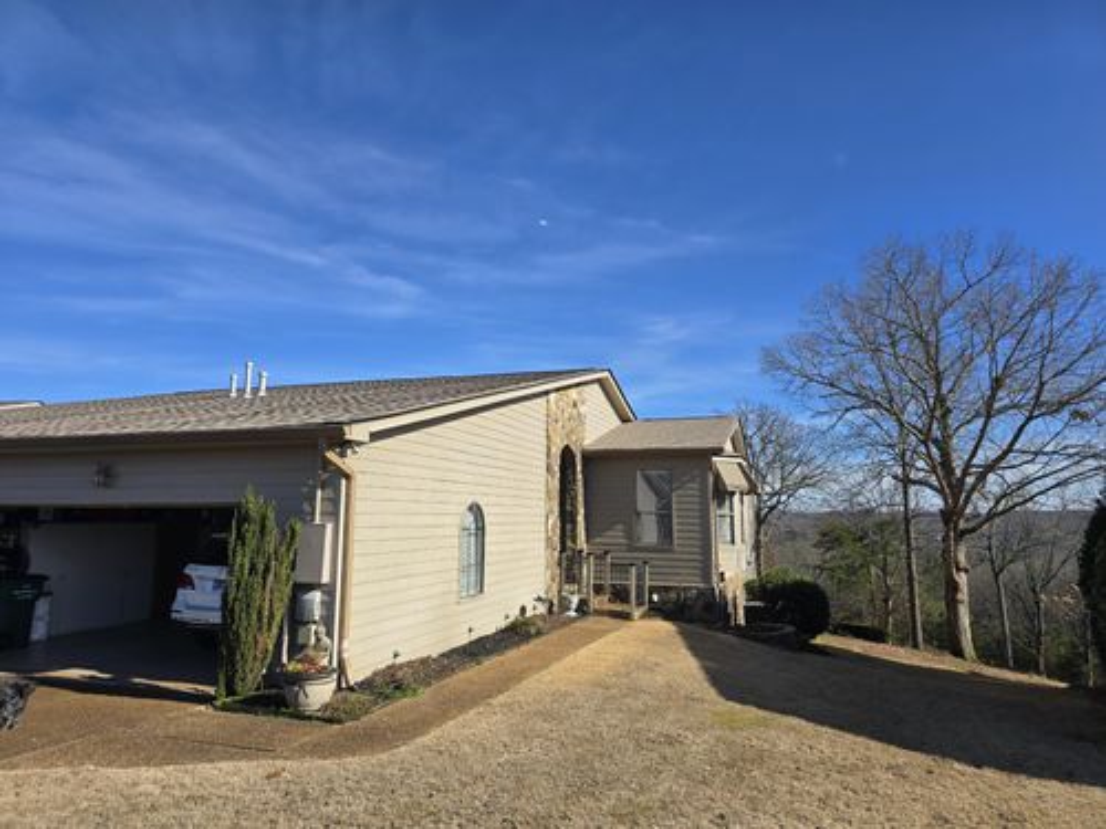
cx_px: 553
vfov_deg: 58.9
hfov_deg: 73.9
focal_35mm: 23
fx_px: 735
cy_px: 414
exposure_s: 1/924
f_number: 1.7
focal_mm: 6.3
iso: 12
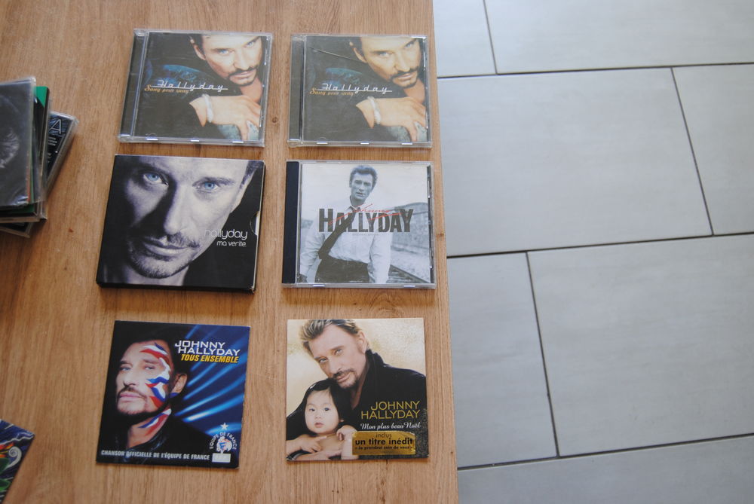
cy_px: 252
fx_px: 723
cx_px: 377
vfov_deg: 38.4
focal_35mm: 34
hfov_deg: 55.1
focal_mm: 23
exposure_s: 1/30
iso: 200
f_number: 3.8
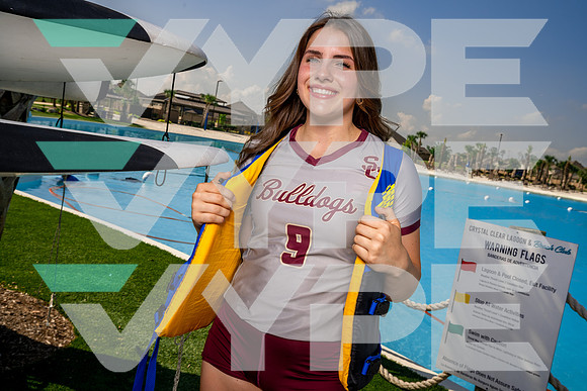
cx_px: 294
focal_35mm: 33
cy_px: 196
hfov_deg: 57.2
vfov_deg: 40.0
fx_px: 538
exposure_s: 1/250
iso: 100
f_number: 11
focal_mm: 33
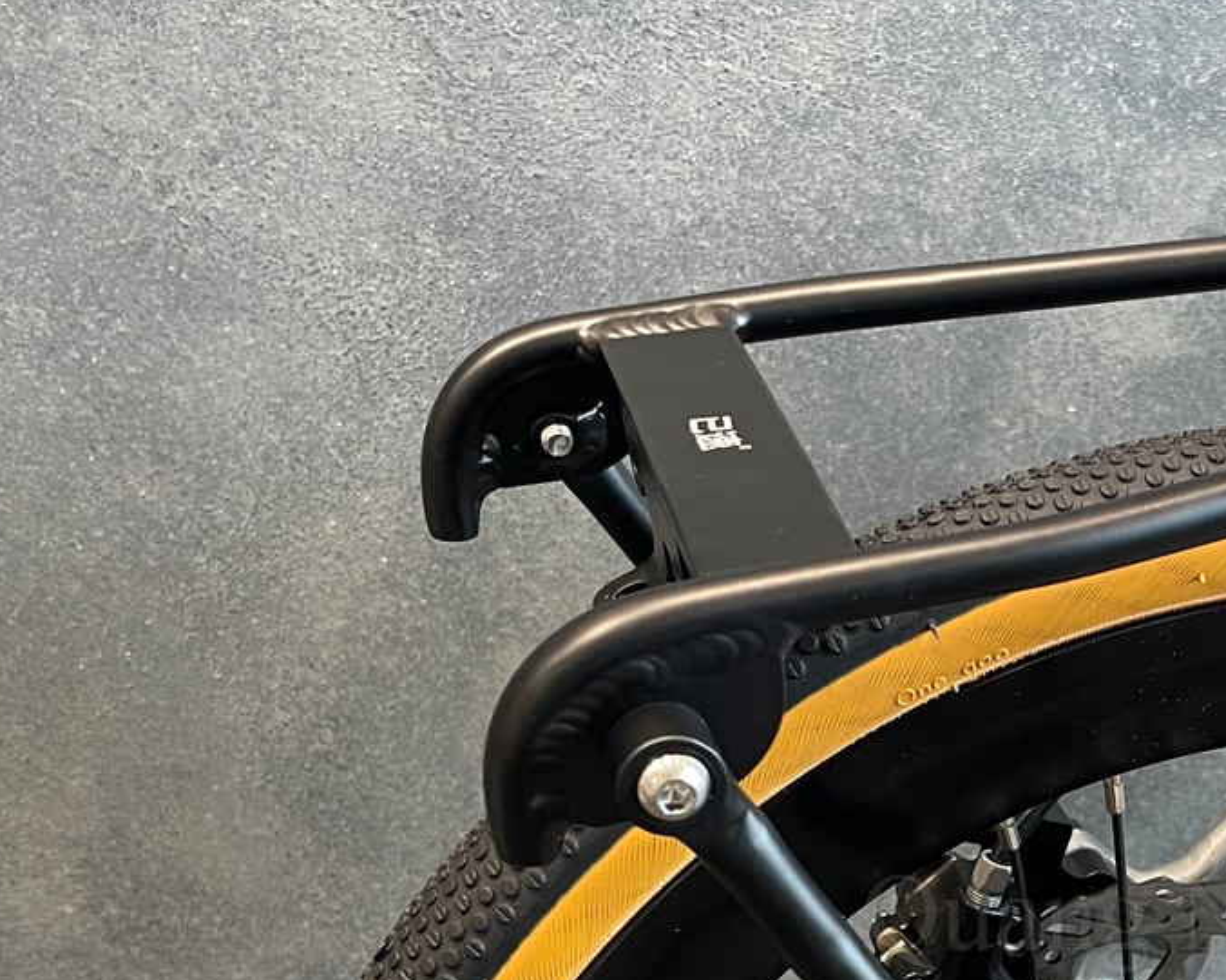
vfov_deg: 24.5
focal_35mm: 60
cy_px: 918
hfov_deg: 30.1
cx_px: 1101
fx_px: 2176
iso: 125
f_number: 1.6
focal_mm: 4.2
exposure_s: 1/50
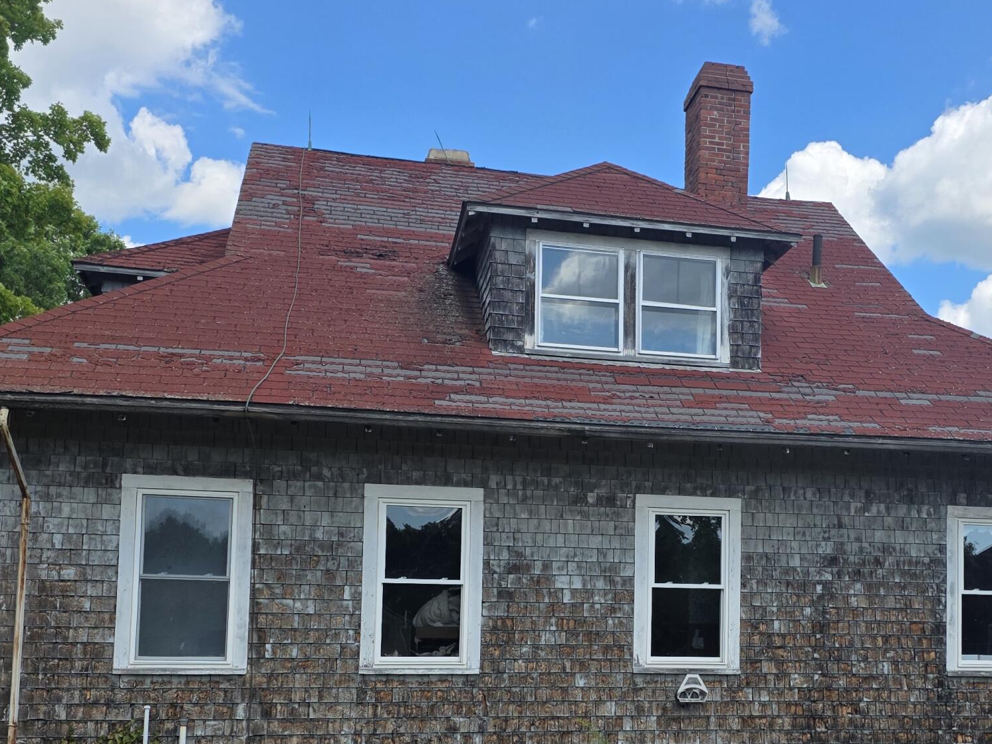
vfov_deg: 31.0
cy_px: 550
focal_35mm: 46
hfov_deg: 40.6
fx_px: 1318
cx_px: 681
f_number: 1.7
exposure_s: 1/4333
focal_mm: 6.25
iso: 80
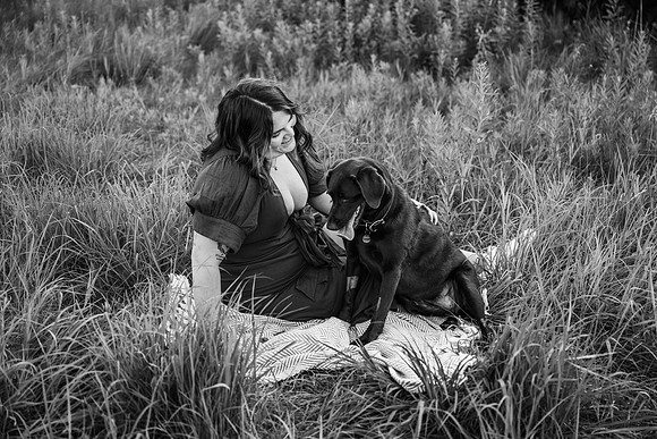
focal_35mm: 48
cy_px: 220
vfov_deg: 28.1
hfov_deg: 41.1
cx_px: 328
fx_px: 876
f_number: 3.2
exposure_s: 1/500
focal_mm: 48
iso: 320
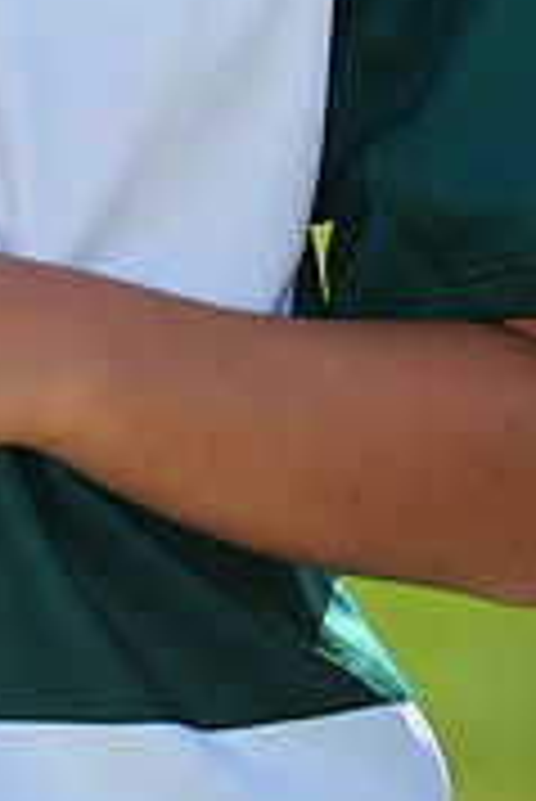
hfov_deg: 2.1
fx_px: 14487
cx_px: -176
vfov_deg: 3.2
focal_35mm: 650
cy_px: -387
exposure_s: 1/800
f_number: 4.5
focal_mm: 200
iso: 200
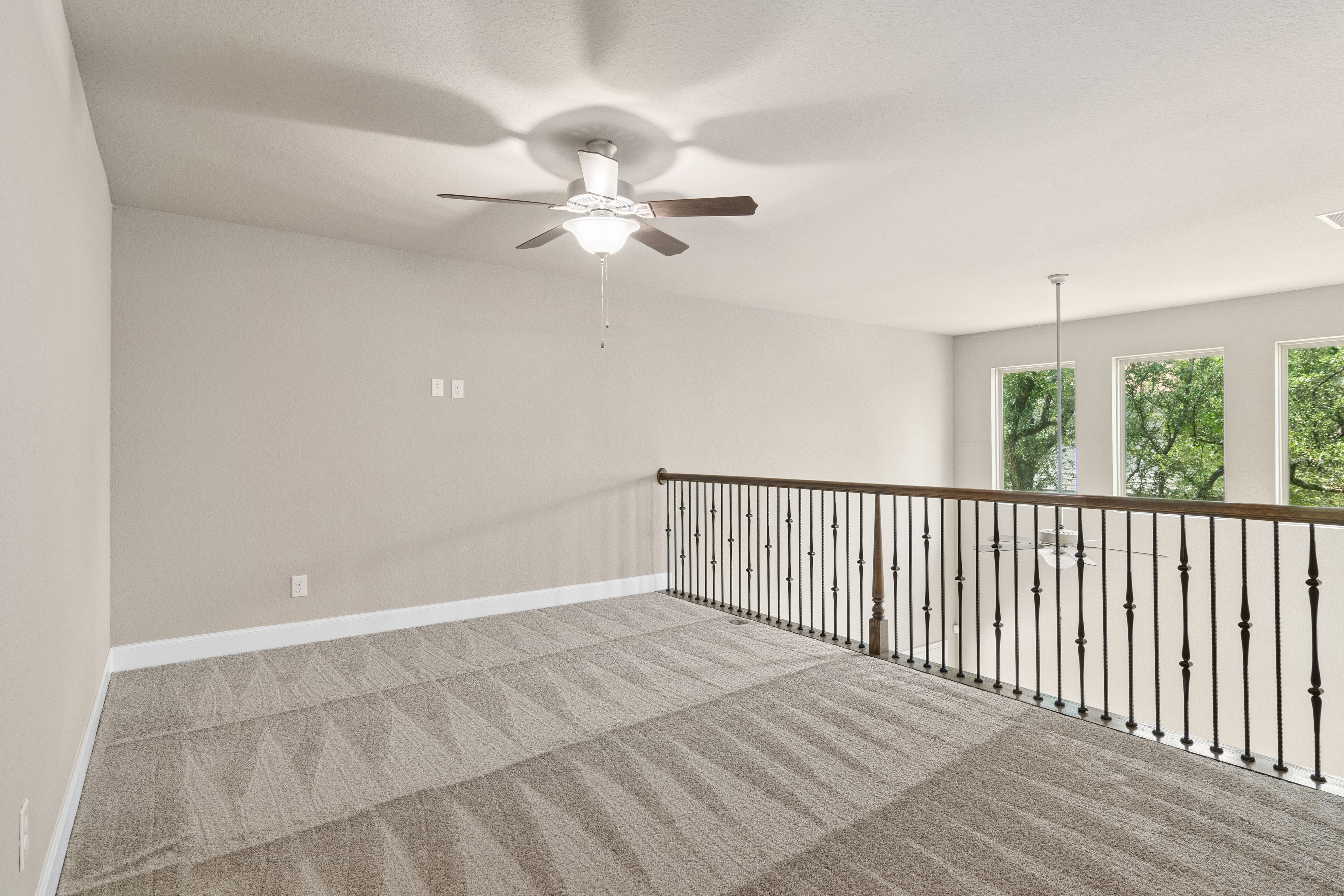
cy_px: 448
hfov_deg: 90.0
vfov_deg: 67.4
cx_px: 672
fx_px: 672
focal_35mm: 18
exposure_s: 1/20
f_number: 8
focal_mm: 12
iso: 320
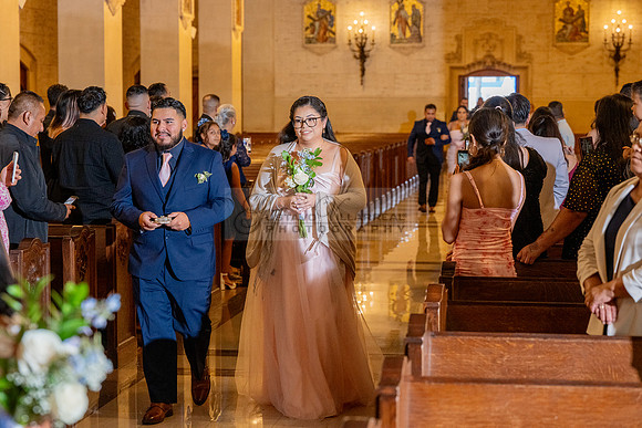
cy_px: 214
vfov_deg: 16.1
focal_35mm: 85
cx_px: 321
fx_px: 1516
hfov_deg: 23.9
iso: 2000
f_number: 4.5
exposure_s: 1/200
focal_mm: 85
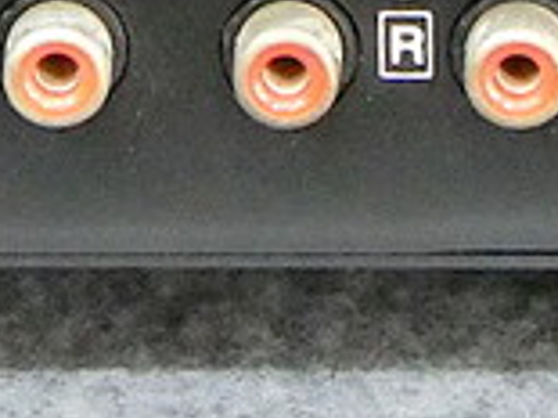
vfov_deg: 1.5
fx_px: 15946
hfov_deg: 2.0
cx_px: 79
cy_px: -753
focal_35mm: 990
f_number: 5.5
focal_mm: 28.7
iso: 1600
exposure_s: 1/20
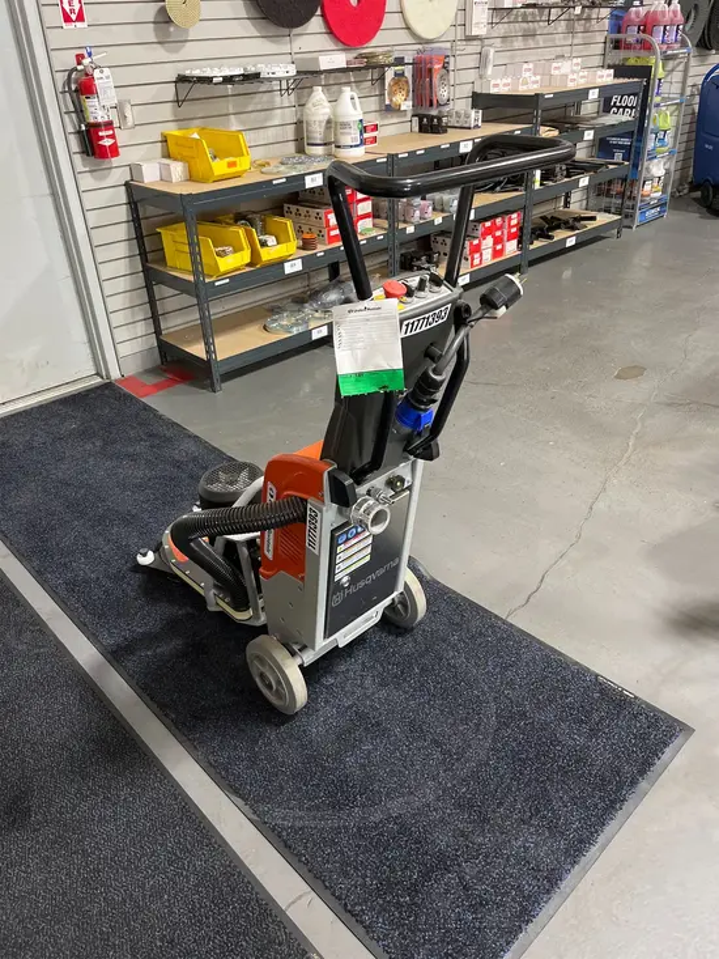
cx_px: 360
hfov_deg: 53.1
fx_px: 720
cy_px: 480
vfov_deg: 67.3
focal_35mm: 26
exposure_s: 1/60
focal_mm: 5.1
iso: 320
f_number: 1.6
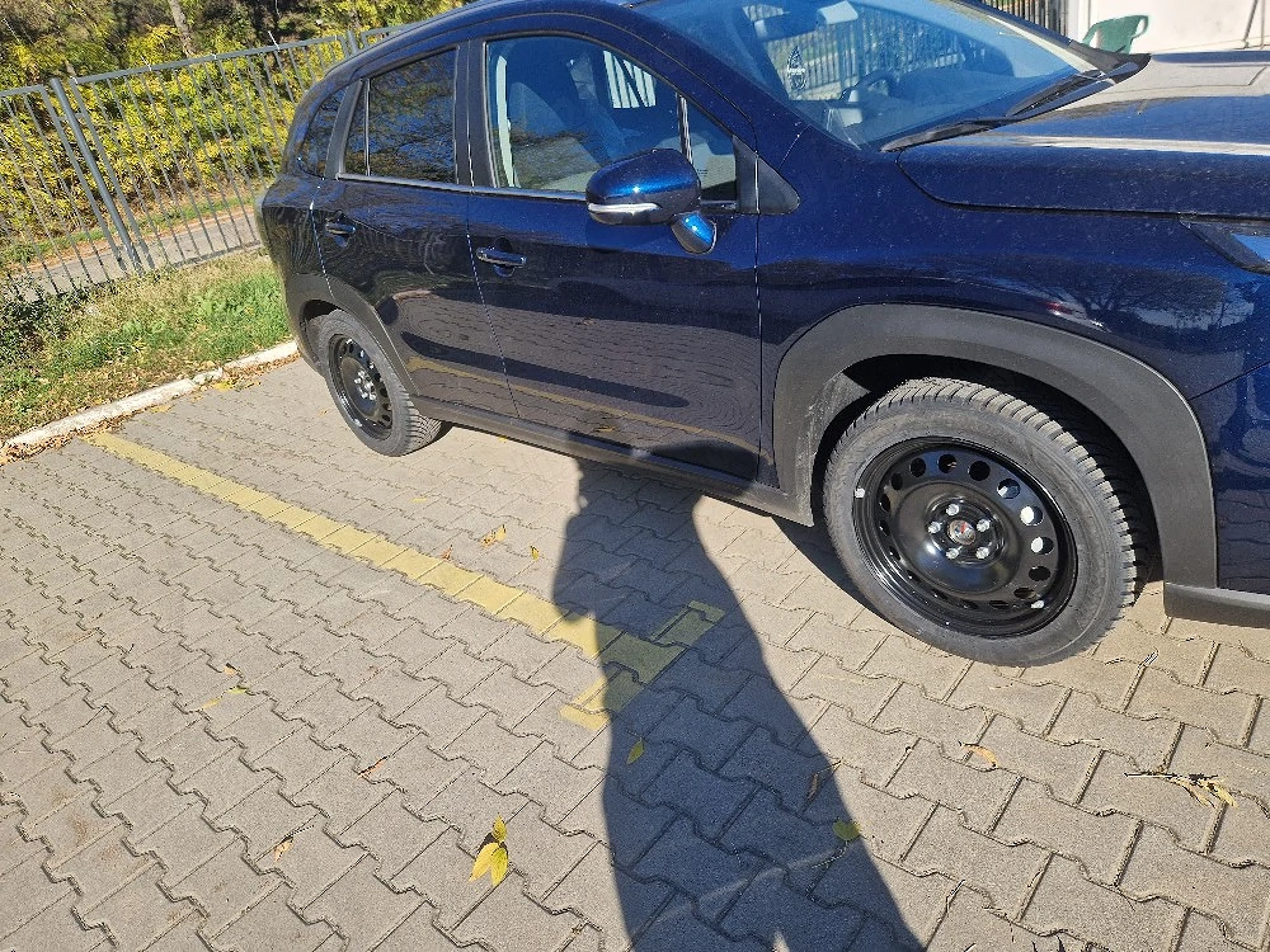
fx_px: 844
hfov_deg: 73.9
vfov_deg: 58.9
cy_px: 476
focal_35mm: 23
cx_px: 635
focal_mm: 5.4
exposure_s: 1/909
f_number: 1.8
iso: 50
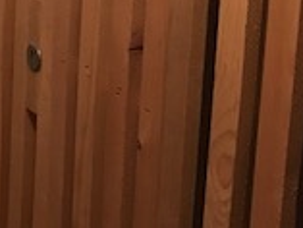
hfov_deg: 16.5
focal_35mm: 114
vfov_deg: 12.6
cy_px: -73
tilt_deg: -9.7
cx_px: -64
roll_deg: -2.2
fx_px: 999
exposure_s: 1/11
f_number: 1.8
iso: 100
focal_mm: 3.99
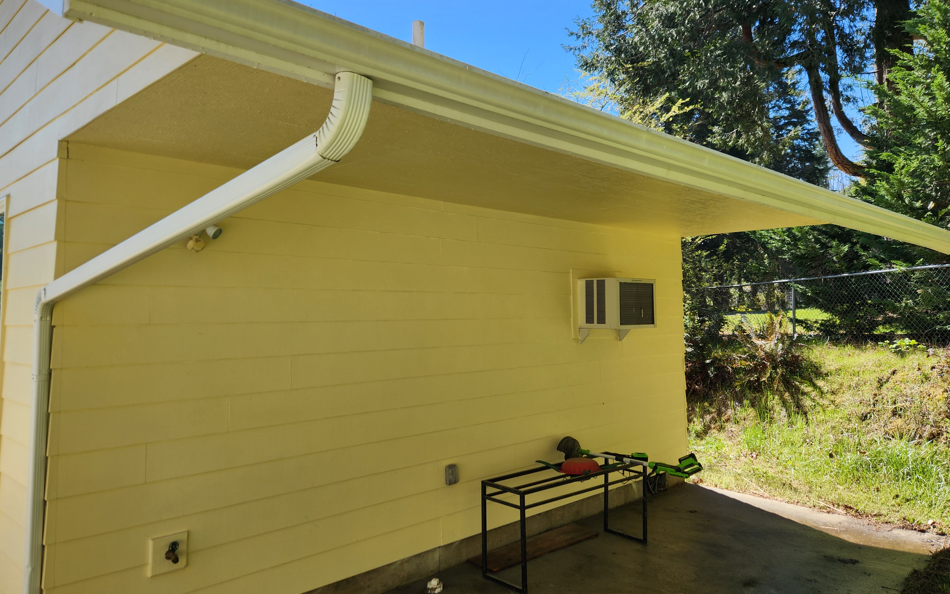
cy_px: 264
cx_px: 480
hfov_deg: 70.4
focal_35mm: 26
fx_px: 673
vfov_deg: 47.5
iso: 20
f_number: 1.8
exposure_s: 1/659
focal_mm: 5.4
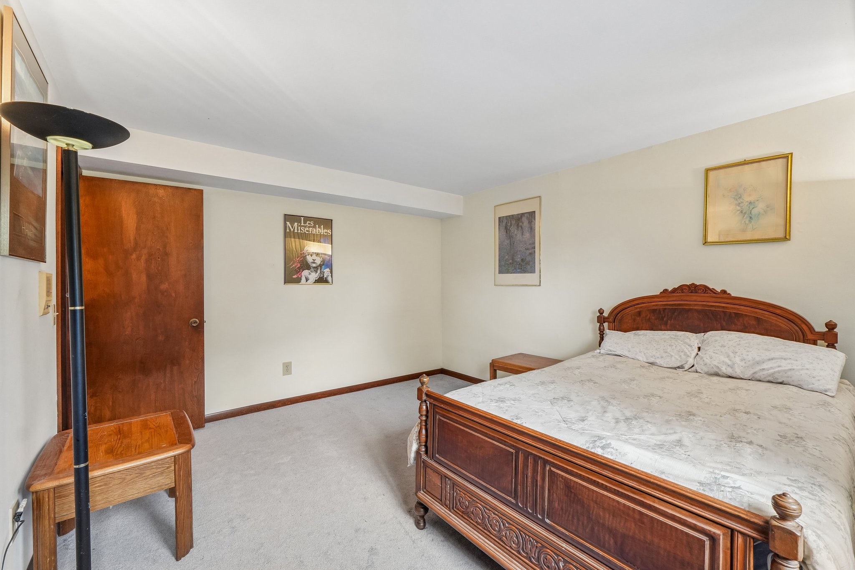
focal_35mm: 15
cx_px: 428
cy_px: 285
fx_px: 356
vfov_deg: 77.3
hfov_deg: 100.4
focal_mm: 10
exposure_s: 1/20
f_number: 8
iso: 400
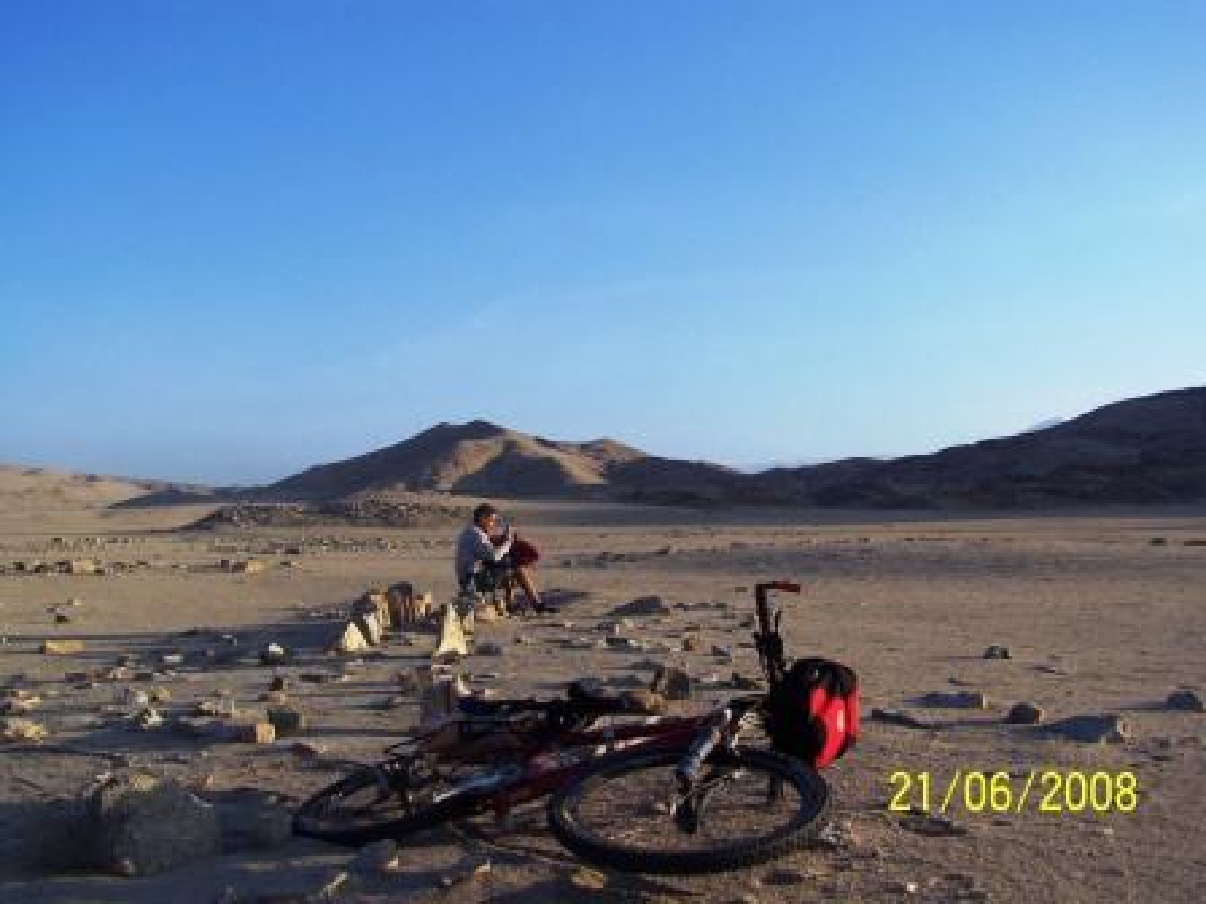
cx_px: 603
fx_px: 1324
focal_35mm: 38
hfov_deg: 49.0
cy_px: 452
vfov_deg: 37.7
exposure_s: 1/640
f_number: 4
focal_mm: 6.3
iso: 80
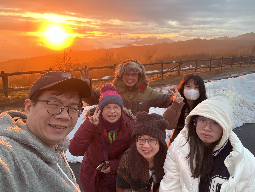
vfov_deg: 58.9
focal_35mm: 23
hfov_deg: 73.9
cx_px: 128
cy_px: 96
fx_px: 169
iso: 200
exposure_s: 1/60
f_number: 1.9
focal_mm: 2.69
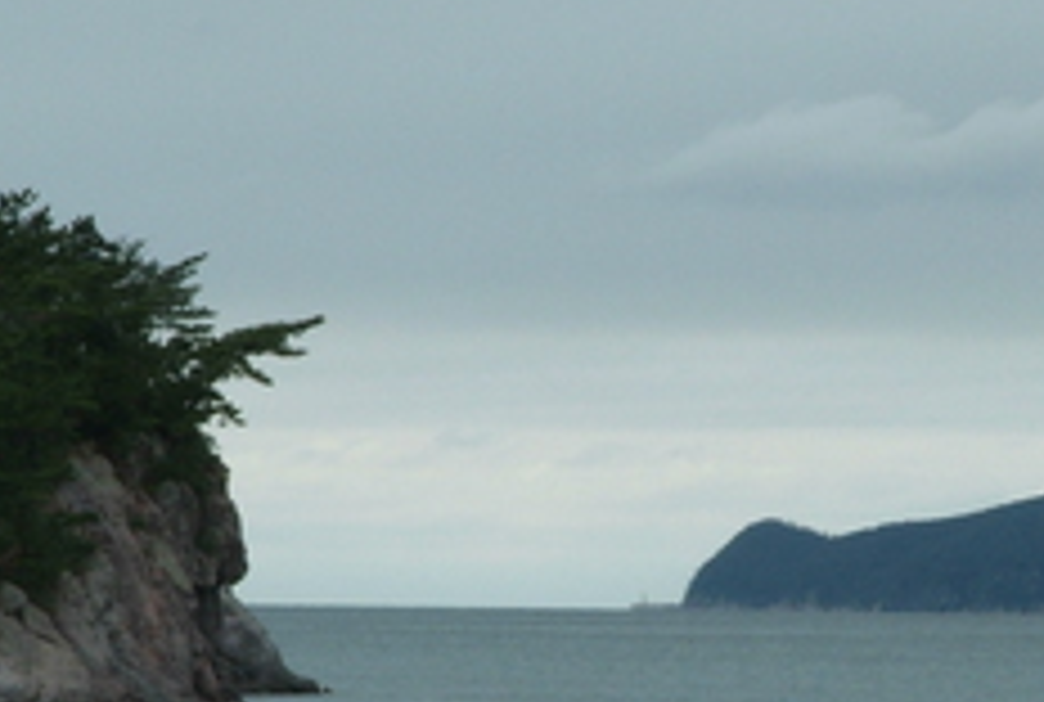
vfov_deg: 4.4
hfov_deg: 6.5
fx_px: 9188
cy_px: 184
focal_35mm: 316
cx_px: 407
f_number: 22
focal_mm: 70
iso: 800
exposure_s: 1/125
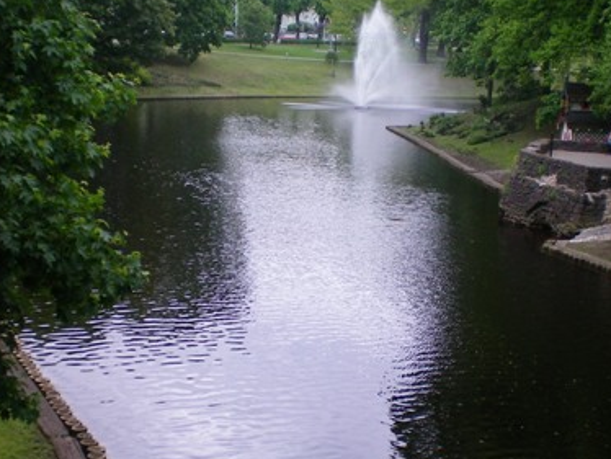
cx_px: 394
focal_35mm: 65
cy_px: 235
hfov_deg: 29.6
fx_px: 1148
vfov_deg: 22.6
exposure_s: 1/250
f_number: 3.1
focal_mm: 6.3
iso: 64
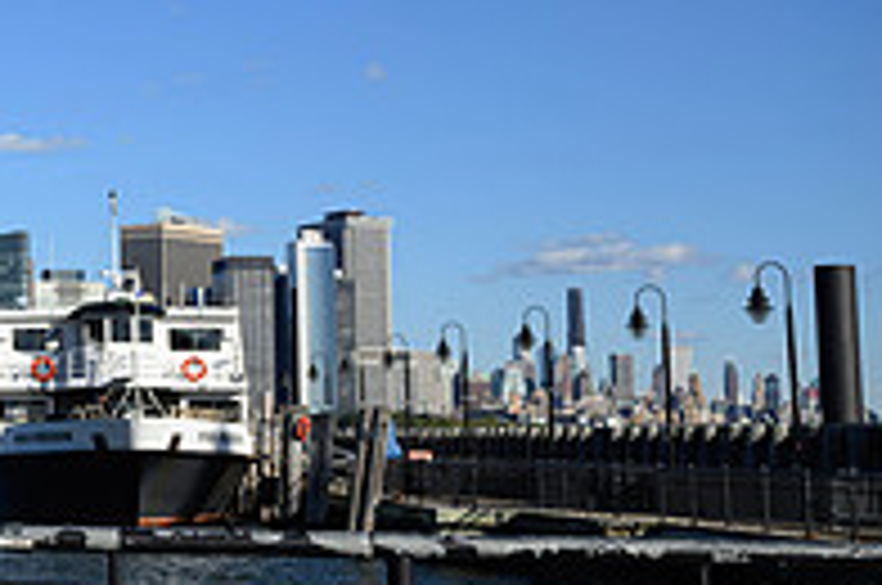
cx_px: -396
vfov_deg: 15.3
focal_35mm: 89
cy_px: 187
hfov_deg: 20.1
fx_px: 2177
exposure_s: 1/500
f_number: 5.6
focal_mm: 30
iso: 64
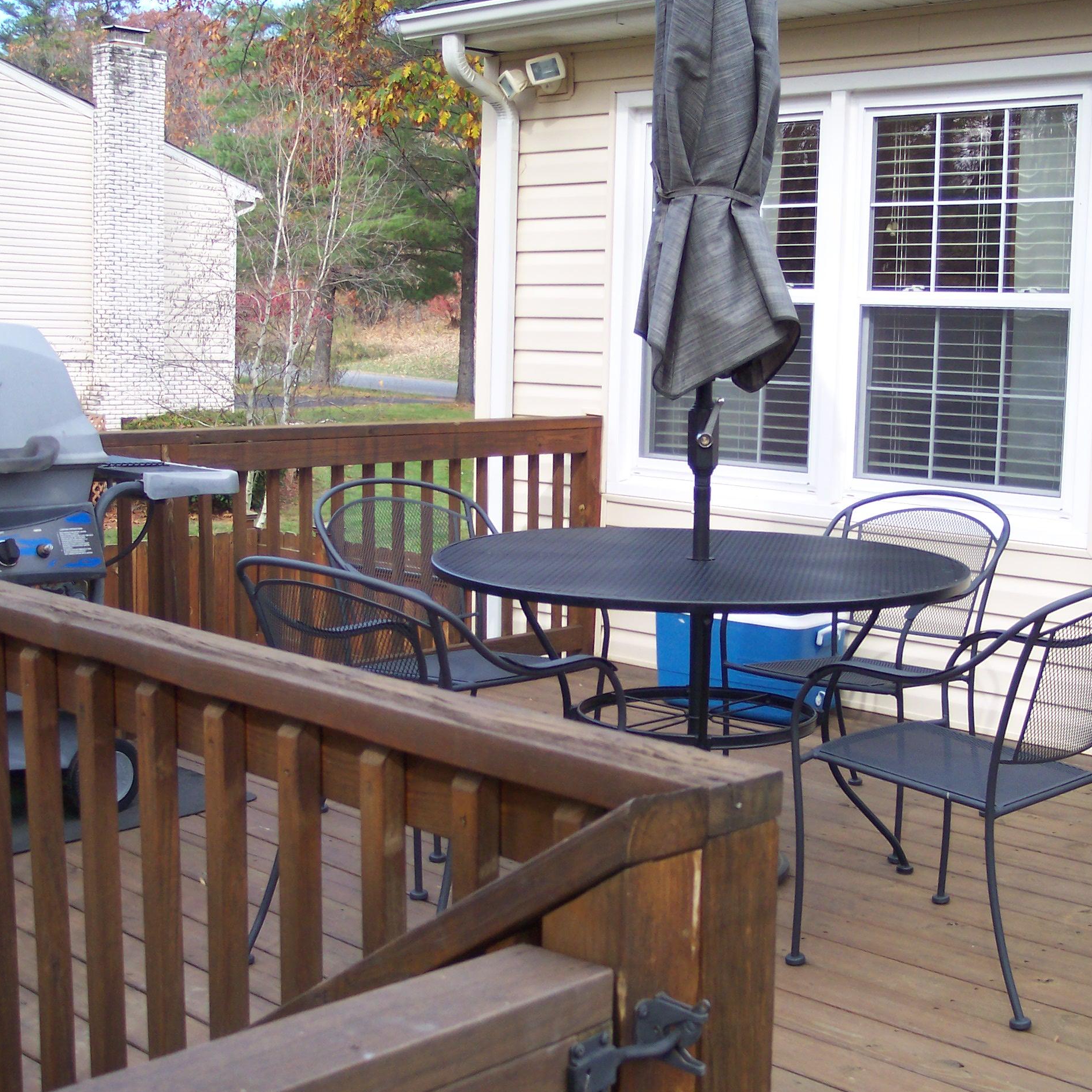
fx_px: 1642
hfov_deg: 36.6
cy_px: 545
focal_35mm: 46
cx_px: 681
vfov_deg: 36.8
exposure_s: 1/350
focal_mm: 8
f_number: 2.8
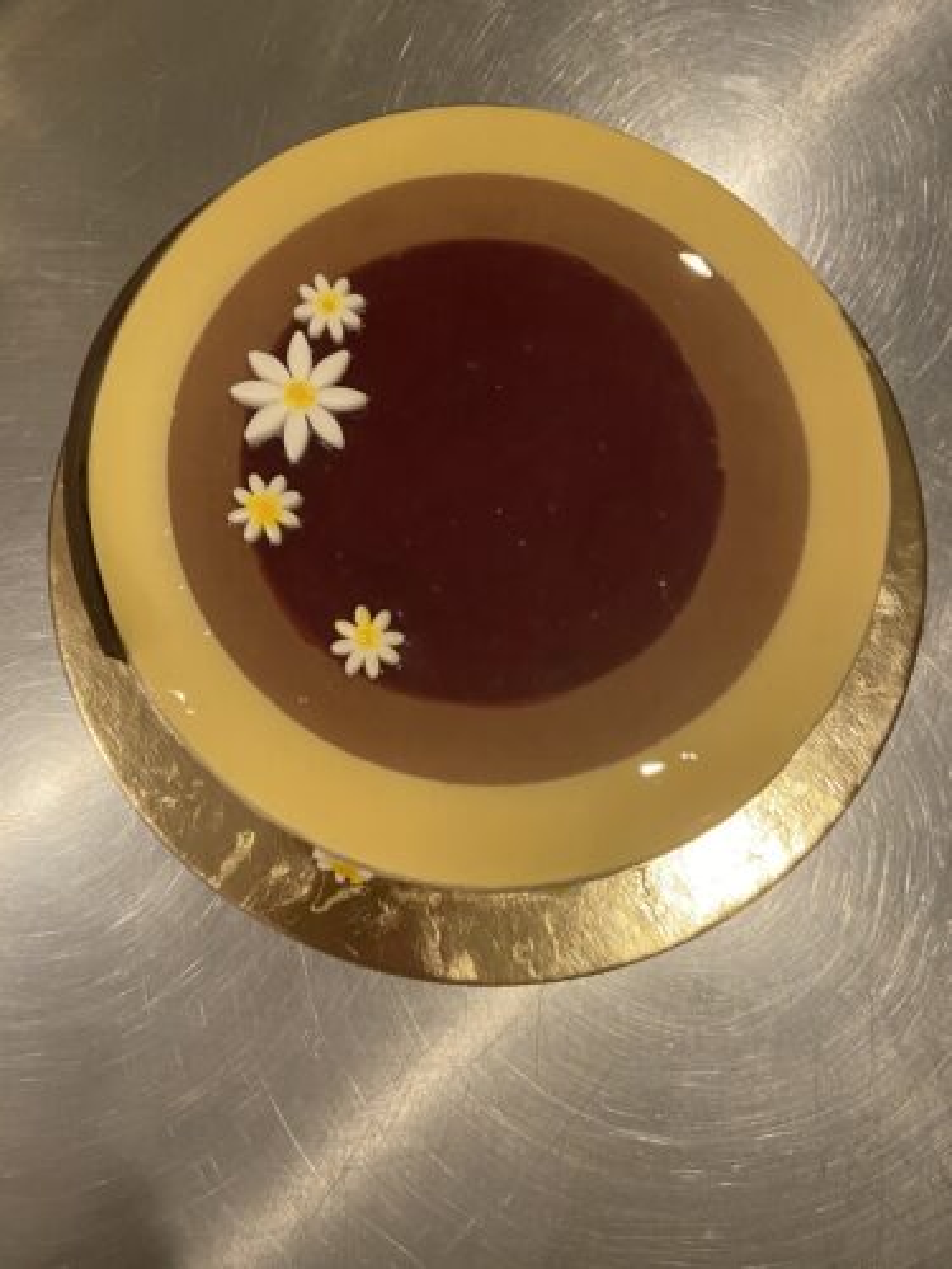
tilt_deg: -79.0
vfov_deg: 67.3
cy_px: 634
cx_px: 476
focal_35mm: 26
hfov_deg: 53.1
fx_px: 953
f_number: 1.8
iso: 400
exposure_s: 1/50
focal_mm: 4.25
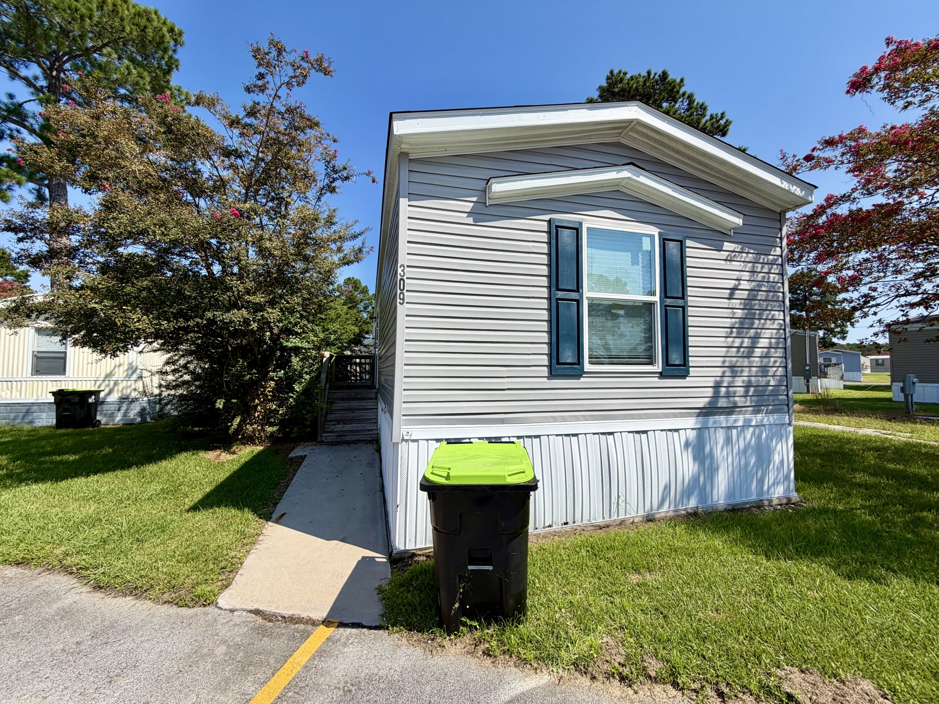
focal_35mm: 14
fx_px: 380
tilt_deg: +1.8
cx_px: 470
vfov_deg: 85.7
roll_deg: +0.2
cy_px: 352
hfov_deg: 102.1
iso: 20
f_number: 2.2
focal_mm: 2.22
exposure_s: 1/914
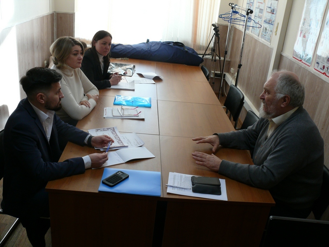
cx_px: 164
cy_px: 124
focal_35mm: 35
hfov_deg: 52.6
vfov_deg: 40.7
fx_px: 333
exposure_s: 1/30
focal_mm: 7.4
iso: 125
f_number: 2.8
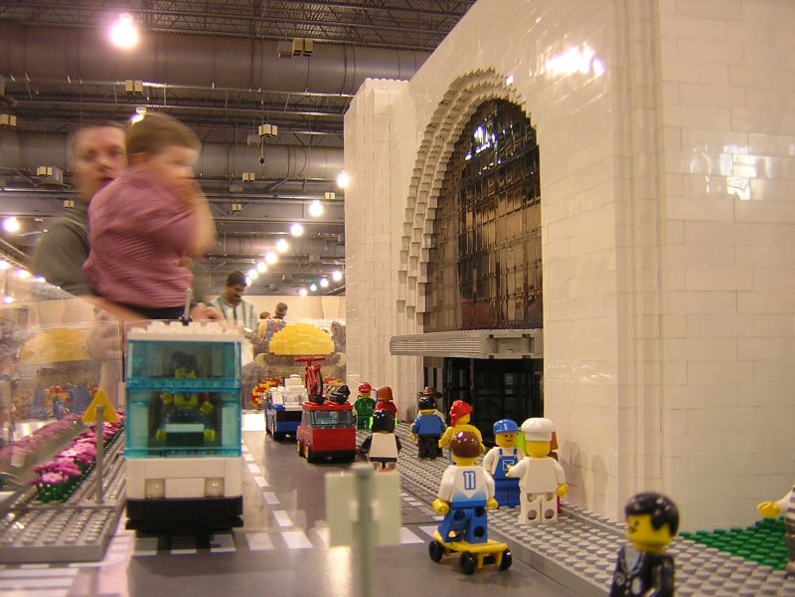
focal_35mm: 36
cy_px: 298
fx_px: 827
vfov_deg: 39.7
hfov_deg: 51.4
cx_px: 398
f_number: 2.6
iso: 100
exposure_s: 1/6.7
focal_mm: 4.7
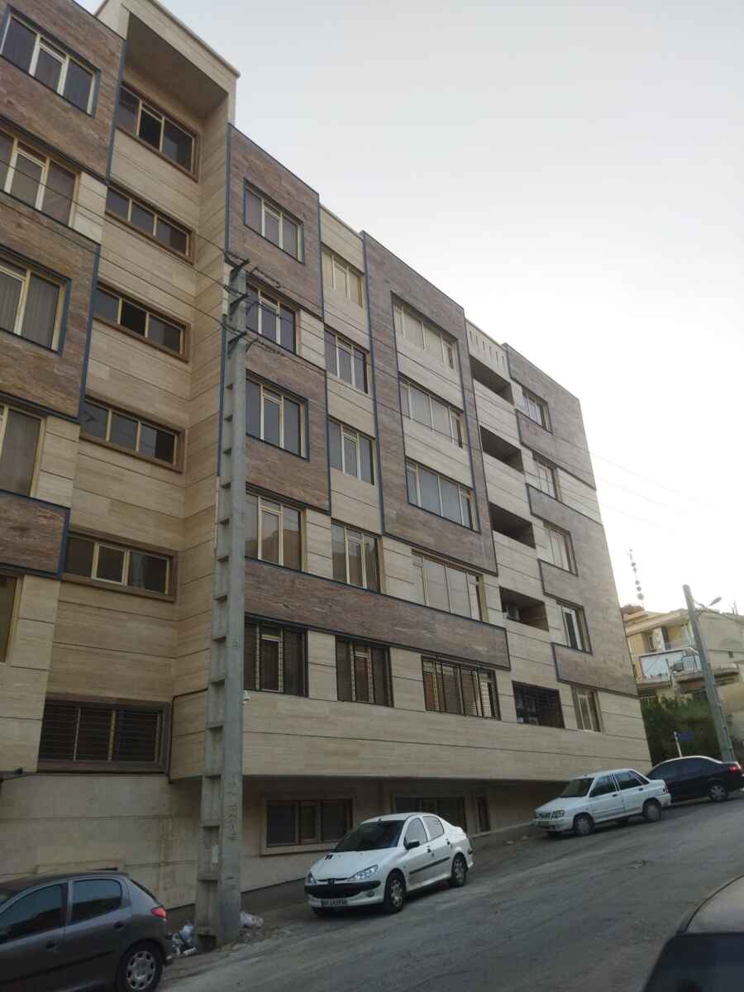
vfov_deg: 65.3
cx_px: 372
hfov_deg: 51.4
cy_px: 496
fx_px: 774
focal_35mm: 27
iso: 99
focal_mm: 4.71
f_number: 1.79
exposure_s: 1/215
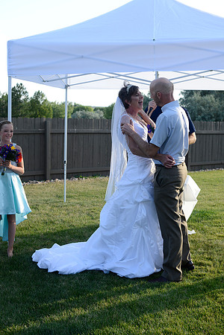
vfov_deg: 39.6
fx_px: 467
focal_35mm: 50
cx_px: 112
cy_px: 168
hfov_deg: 27.0
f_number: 5
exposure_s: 1/250
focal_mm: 50
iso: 200
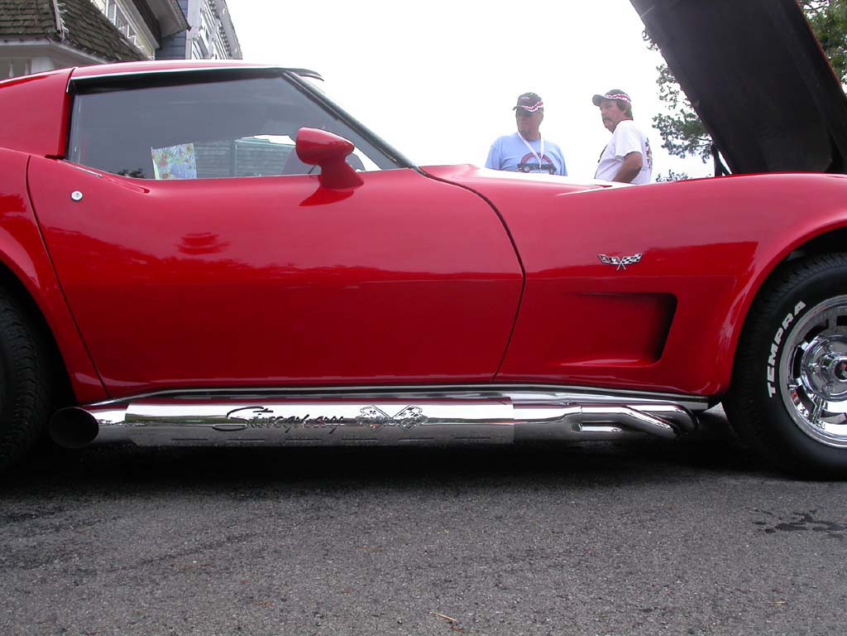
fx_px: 930
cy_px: 318
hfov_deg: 49.0
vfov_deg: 37.7
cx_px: 424
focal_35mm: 38
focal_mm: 7.85
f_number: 6
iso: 100
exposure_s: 1/161
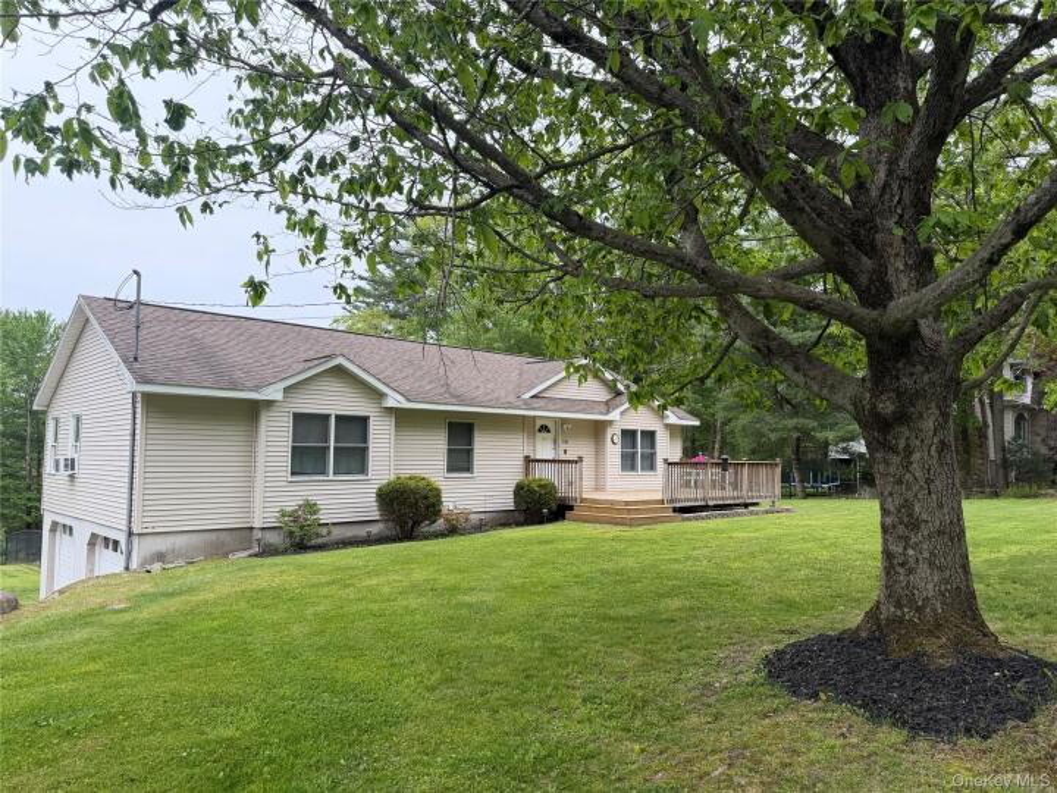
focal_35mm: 24
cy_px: 396
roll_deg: -0.5
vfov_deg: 56.8
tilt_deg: +4.2
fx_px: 733
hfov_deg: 71.6
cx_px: 528
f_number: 1.78
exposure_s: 1/665
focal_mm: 6.76
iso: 100
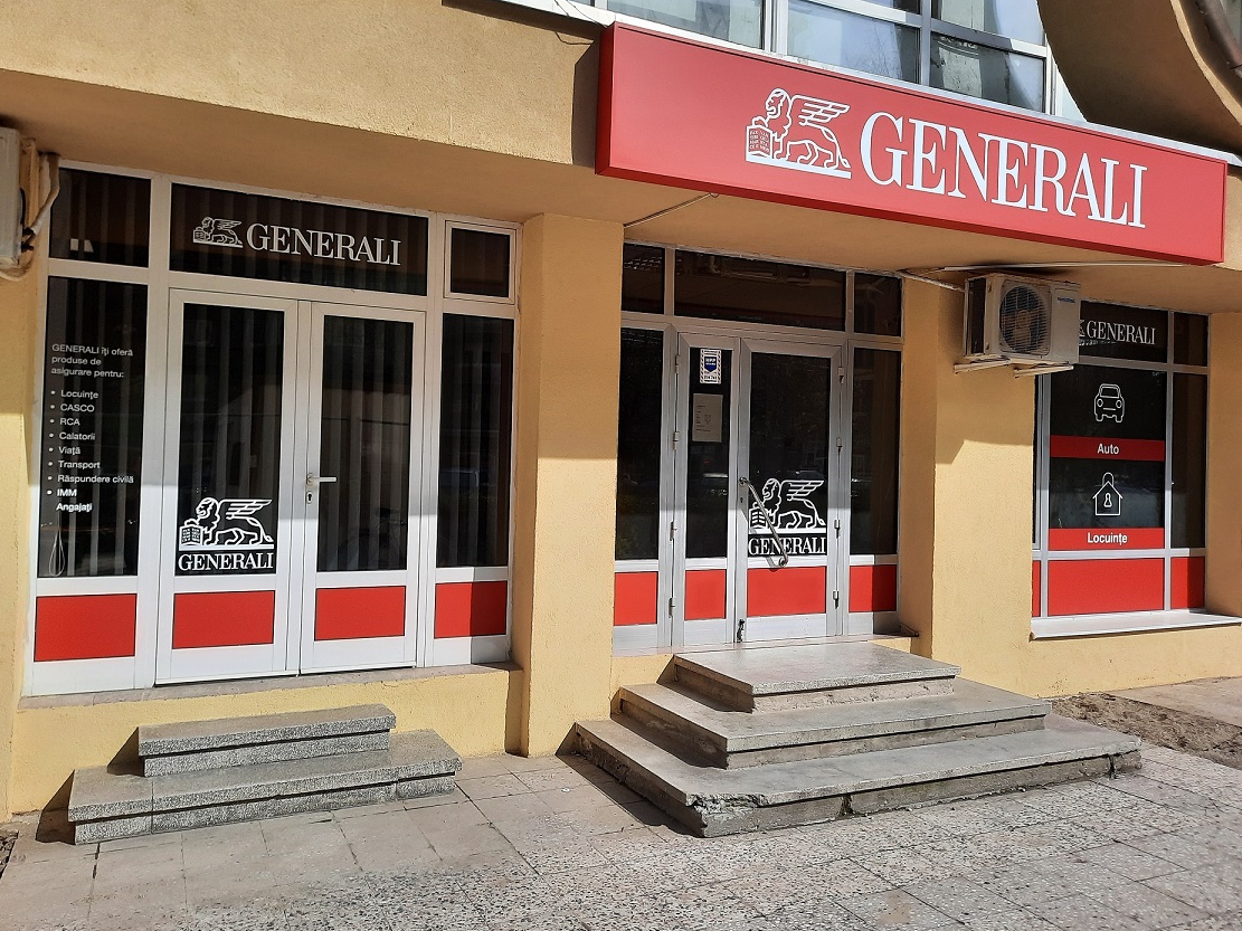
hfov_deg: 65.3
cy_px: 437
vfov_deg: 51.3
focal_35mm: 27
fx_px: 969
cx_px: 623
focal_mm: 4.6
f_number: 2
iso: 32
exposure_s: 1/1653
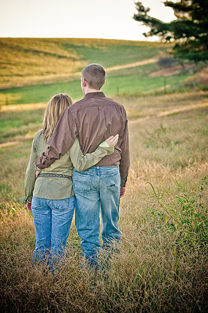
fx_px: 912
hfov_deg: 13.0
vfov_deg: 19.5
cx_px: 104
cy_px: 156
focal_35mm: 105
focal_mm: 70
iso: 160
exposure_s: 1/250
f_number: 2.8
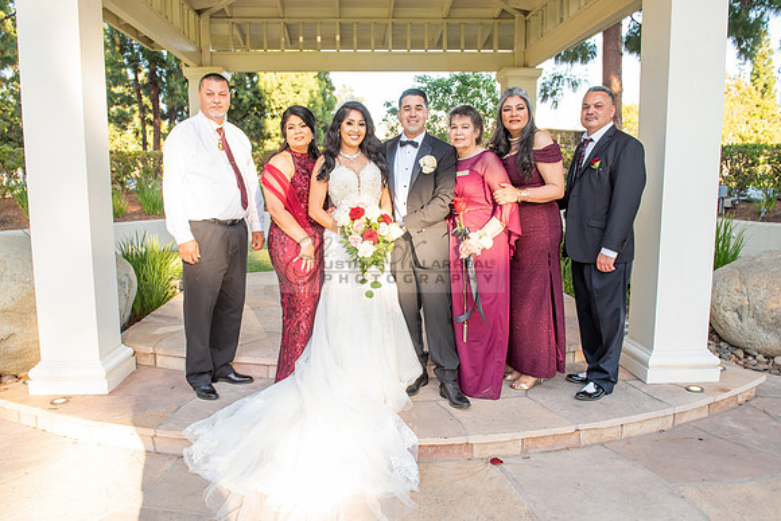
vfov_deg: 45.6
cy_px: 263
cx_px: 374
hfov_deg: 64.4
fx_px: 620
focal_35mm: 29
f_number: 5.6
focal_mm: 26
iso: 400
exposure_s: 1/200
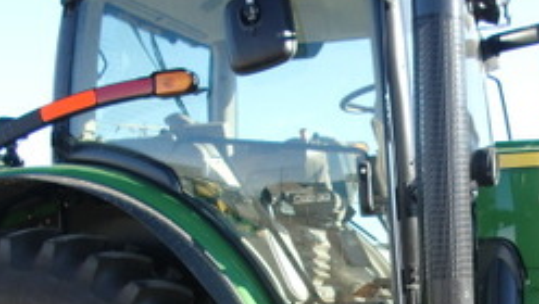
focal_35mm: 86
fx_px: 1230
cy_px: 341
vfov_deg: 13.8
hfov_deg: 24.2
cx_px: 452
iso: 64
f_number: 2.8
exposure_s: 1/250
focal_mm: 6.3
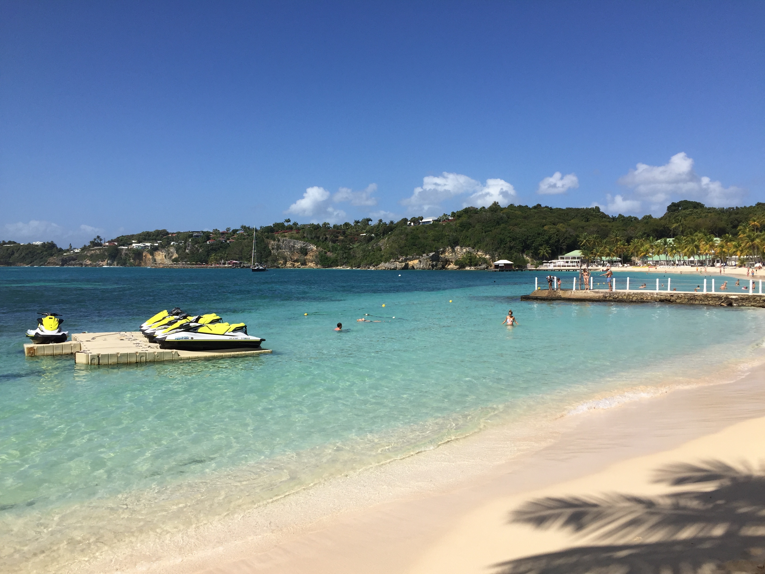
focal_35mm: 29
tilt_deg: -2.6
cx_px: 382
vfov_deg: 48.2
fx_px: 641
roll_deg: -0.8
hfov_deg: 61.7
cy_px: 287
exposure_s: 1/3300
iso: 32
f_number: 2.2
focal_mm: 4.15
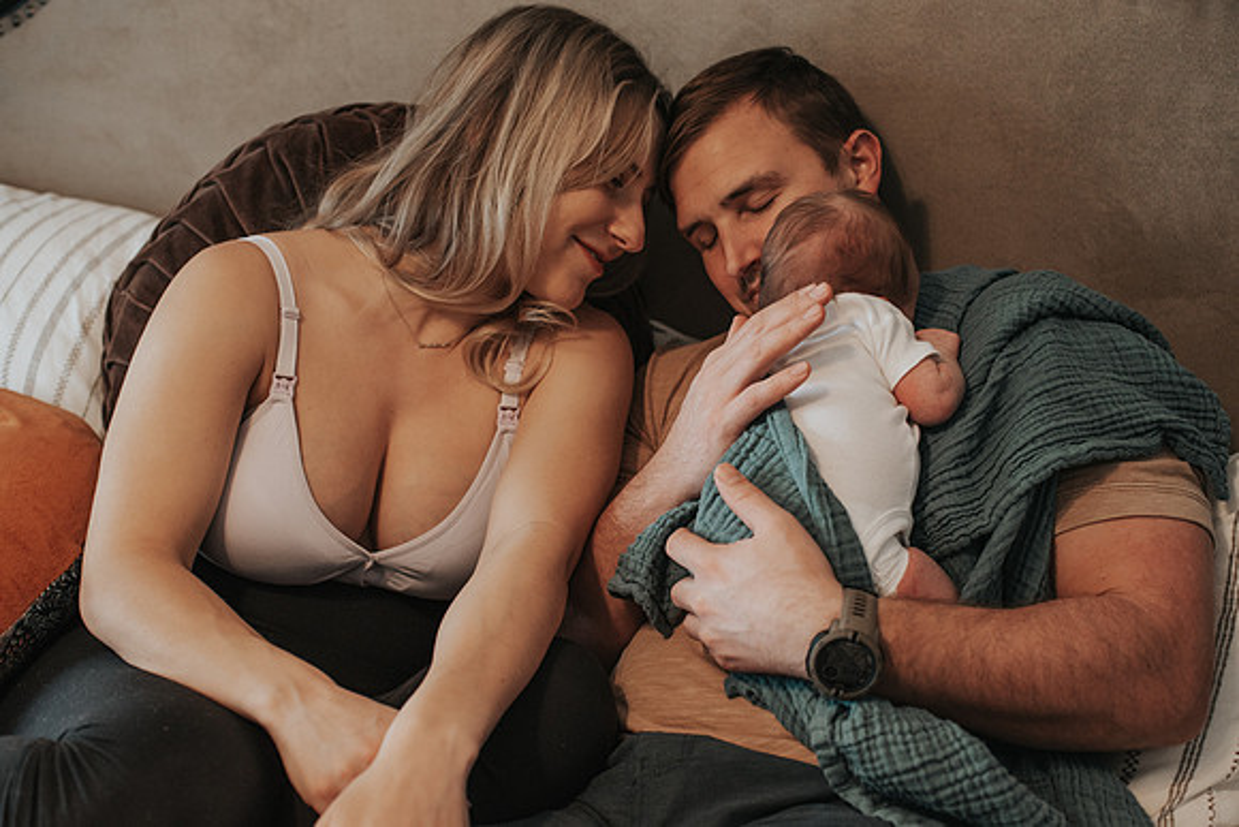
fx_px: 1345
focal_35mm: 39
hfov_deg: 49.4
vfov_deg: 34.2
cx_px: 653
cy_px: 436
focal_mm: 35
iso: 1000
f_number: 2.8
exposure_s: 1/250
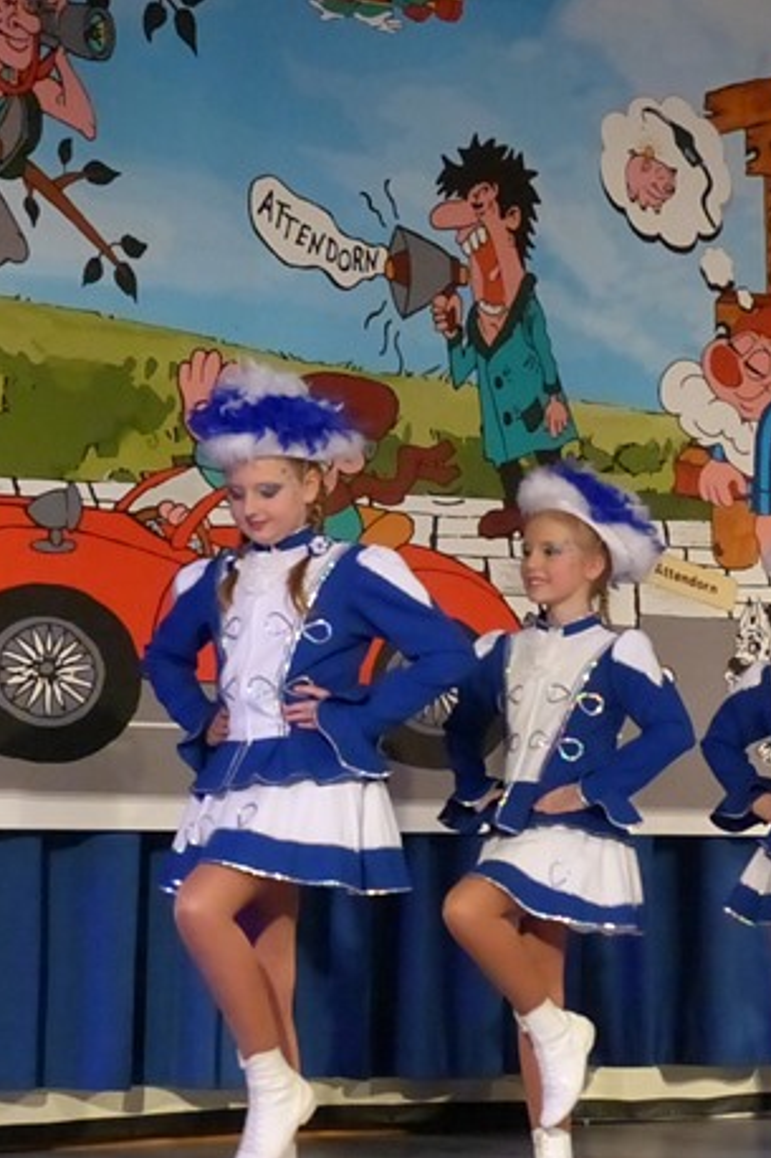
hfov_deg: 11.4
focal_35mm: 120
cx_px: 367
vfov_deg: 17.1
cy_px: 580
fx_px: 3858
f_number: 4
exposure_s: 1/250
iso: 1600
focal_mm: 15.5
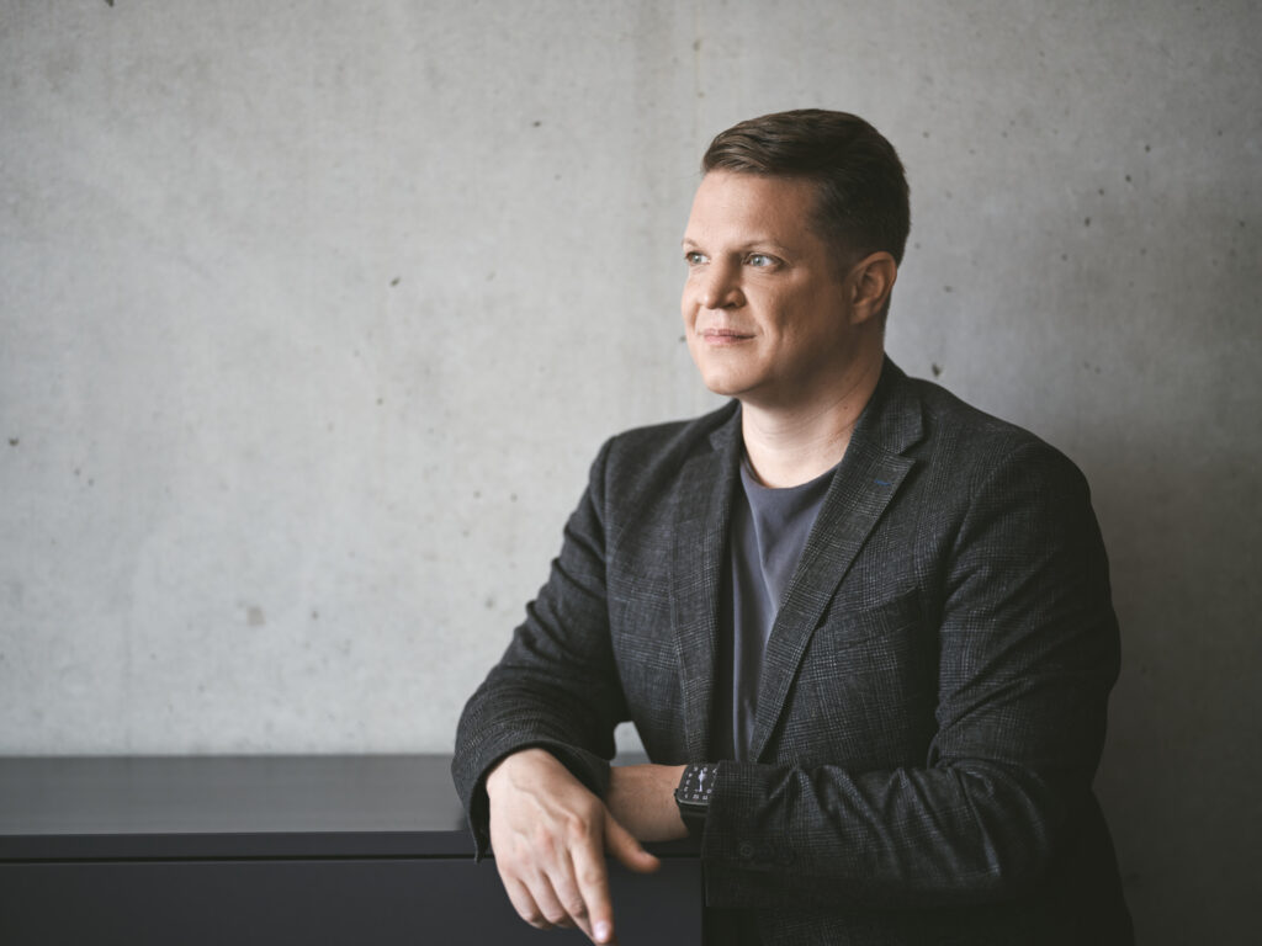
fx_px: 3172
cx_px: 631
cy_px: 473
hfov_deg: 22.5
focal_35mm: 87
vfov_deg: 17.0
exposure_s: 1/200
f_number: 2
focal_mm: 110
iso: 800
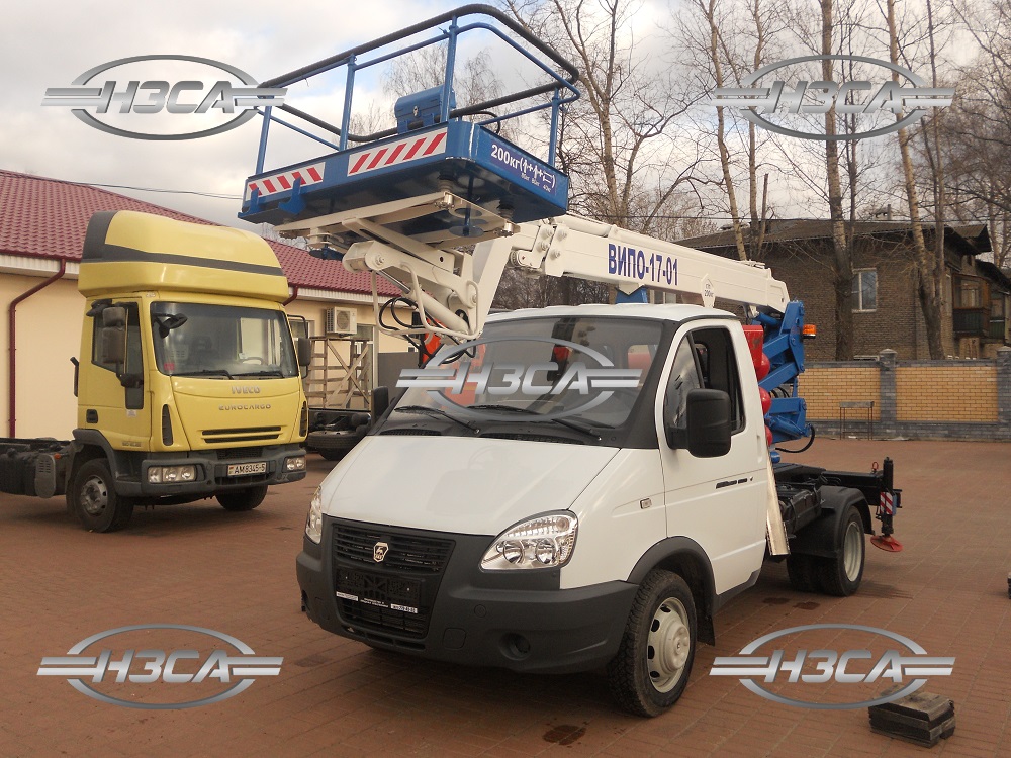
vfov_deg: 44.2
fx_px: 935
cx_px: 506
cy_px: 379
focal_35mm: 32
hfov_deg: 56.8
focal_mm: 5.8
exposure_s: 1/400
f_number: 3.5
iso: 100
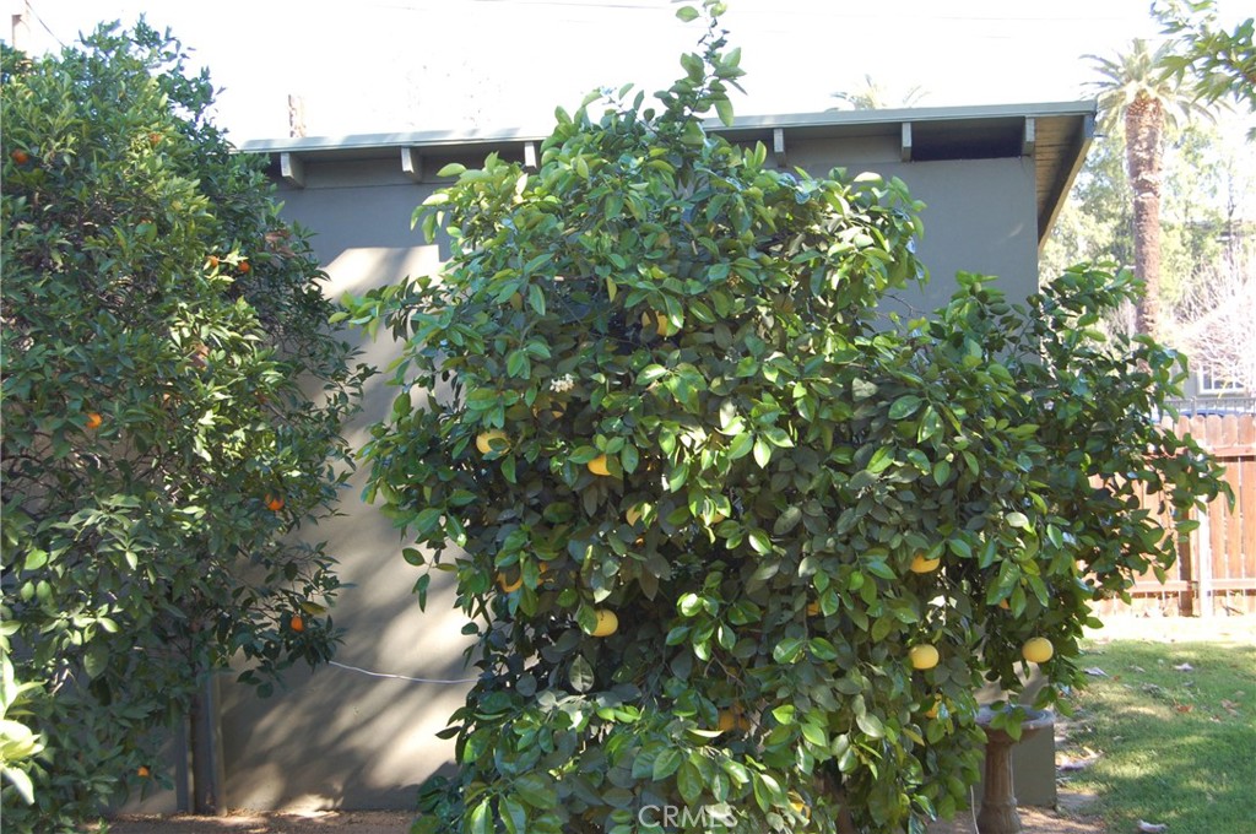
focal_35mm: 57
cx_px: 628
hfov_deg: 35.1
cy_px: 417
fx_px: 1986
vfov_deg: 23.7
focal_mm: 38
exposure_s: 1/100
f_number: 5
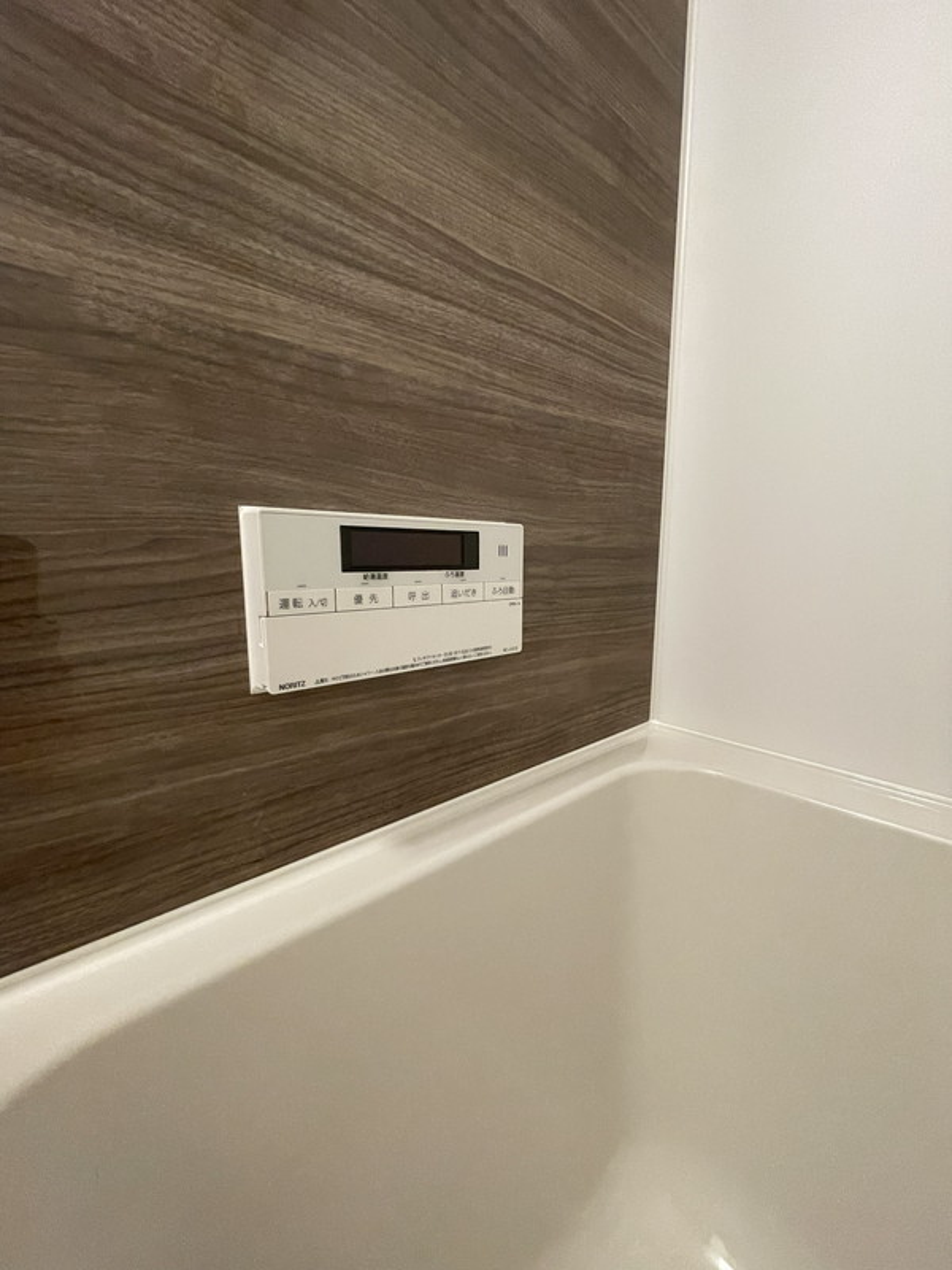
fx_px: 513
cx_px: 476
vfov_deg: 102.1
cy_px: 635
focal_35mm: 14
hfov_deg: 85.7
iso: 500
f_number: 2.4
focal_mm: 1.55
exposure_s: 1/50
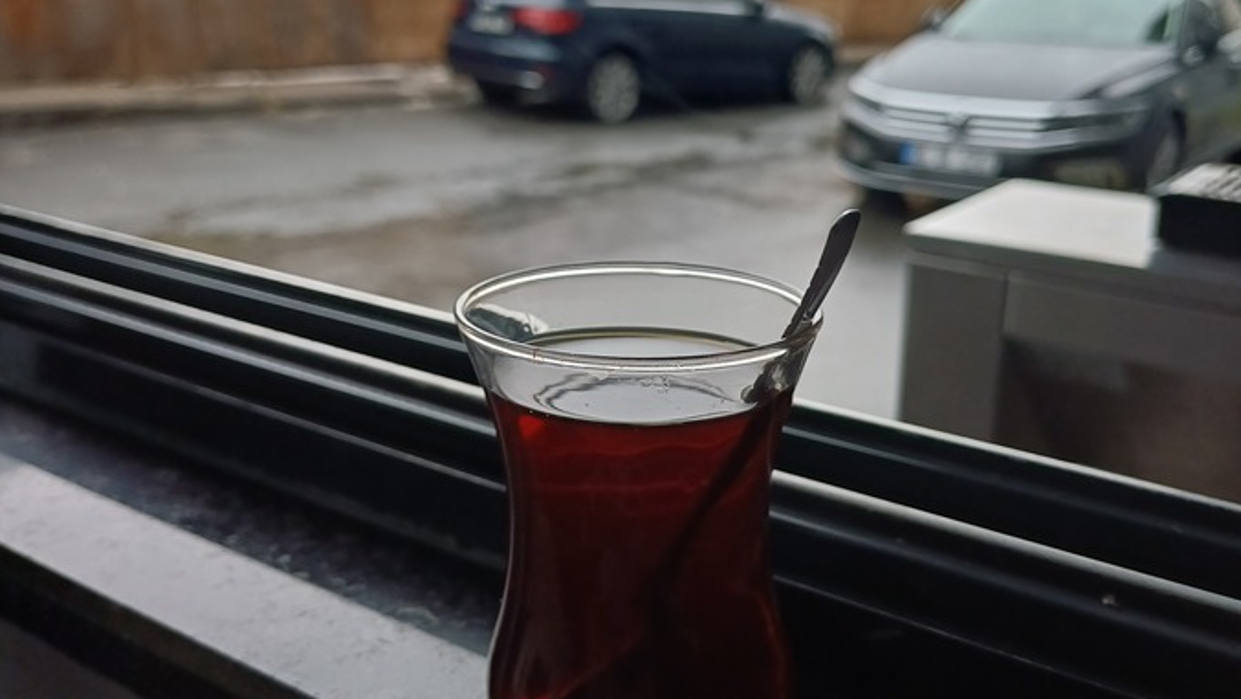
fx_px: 1218
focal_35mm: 37
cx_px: 631
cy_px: 303
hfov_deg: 54.0
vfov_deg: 32.0
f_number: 1.8
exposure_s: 1/50
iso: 64
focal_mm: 4.65
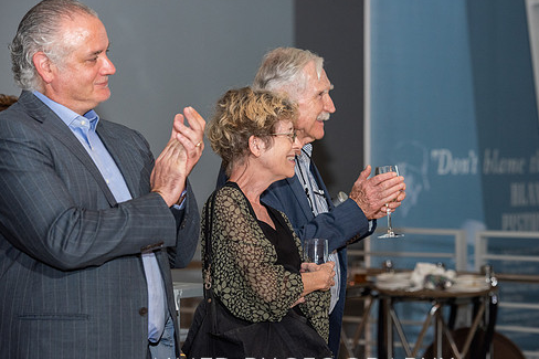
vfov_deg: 9.9
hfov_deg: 14.9
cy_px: 175
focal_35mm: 138
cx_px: 302
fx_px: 2065
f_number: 5
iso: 1250
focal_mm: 116
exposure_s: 1/200
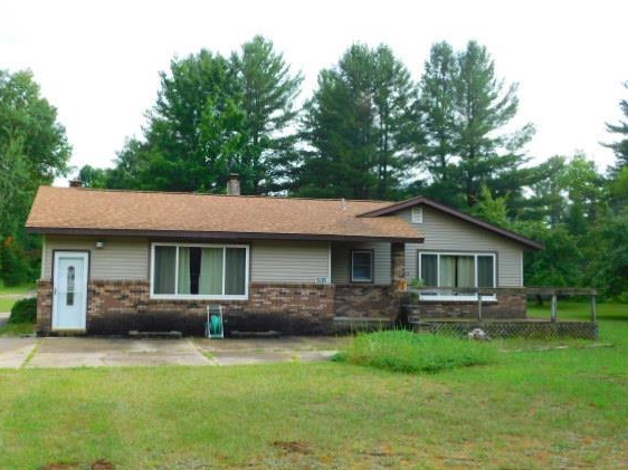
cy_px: 223
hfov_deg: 45.7
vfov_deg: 35.1
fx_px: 744
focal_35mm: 41
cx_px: 274
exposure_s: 1/400
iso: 125
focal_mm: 6.3
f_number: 3.5
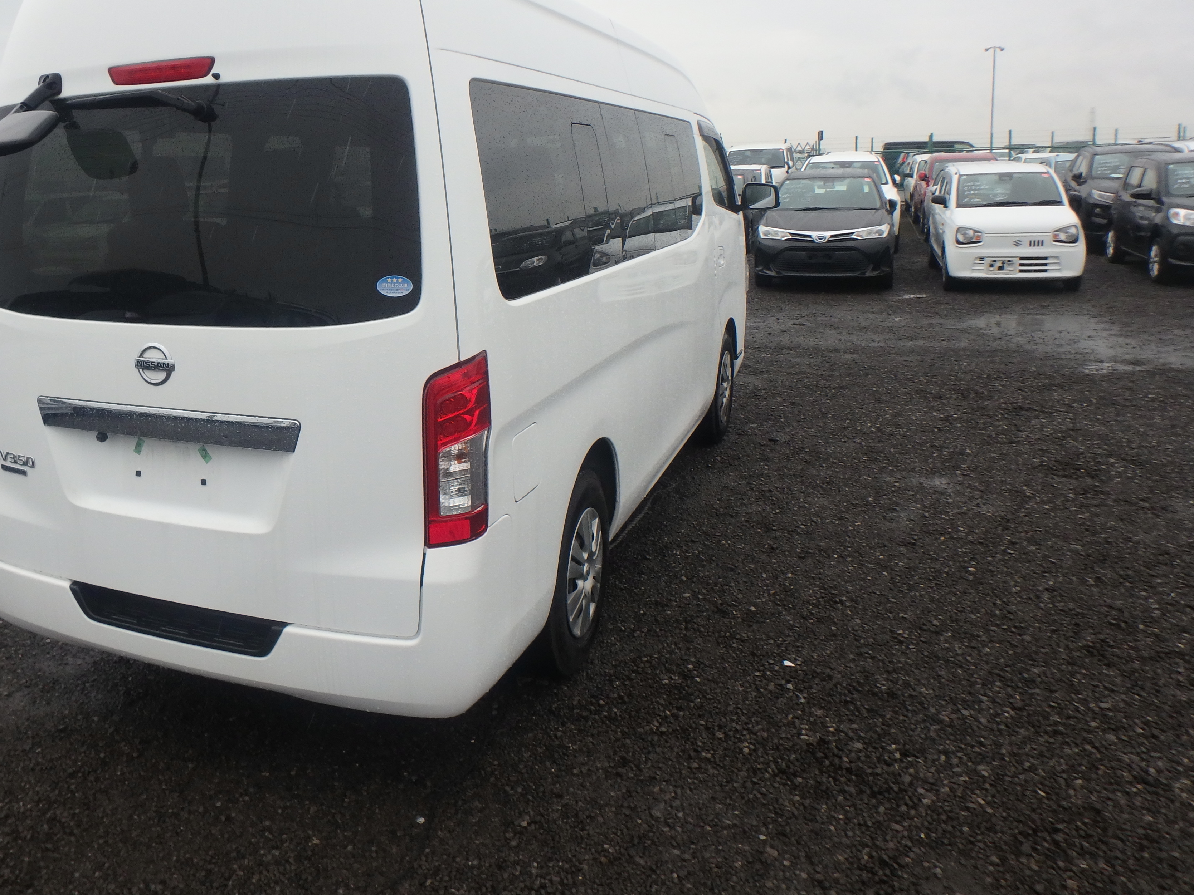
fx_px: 1000
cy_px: 355
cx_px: 410
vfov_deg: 47.9
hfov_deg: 60.4
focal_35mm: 29
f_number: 3.5
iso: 125
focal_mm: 3.7
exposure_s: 1/250
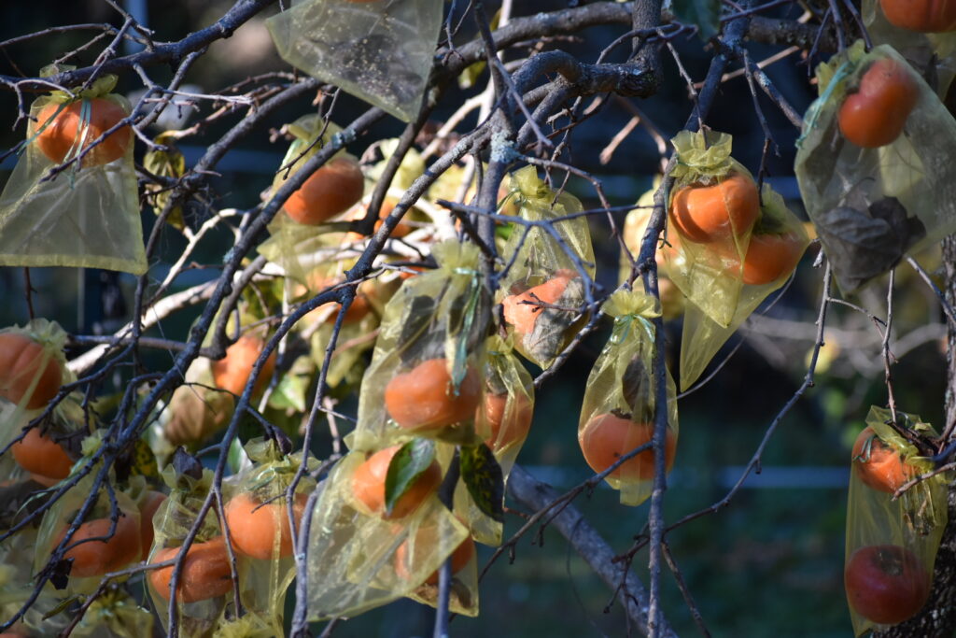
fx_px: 6374
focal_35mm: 240
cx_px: 478
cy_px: 319
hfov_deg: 8.6
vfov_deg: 5.7
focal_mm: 160
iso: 800
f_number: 5
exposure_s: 1/640
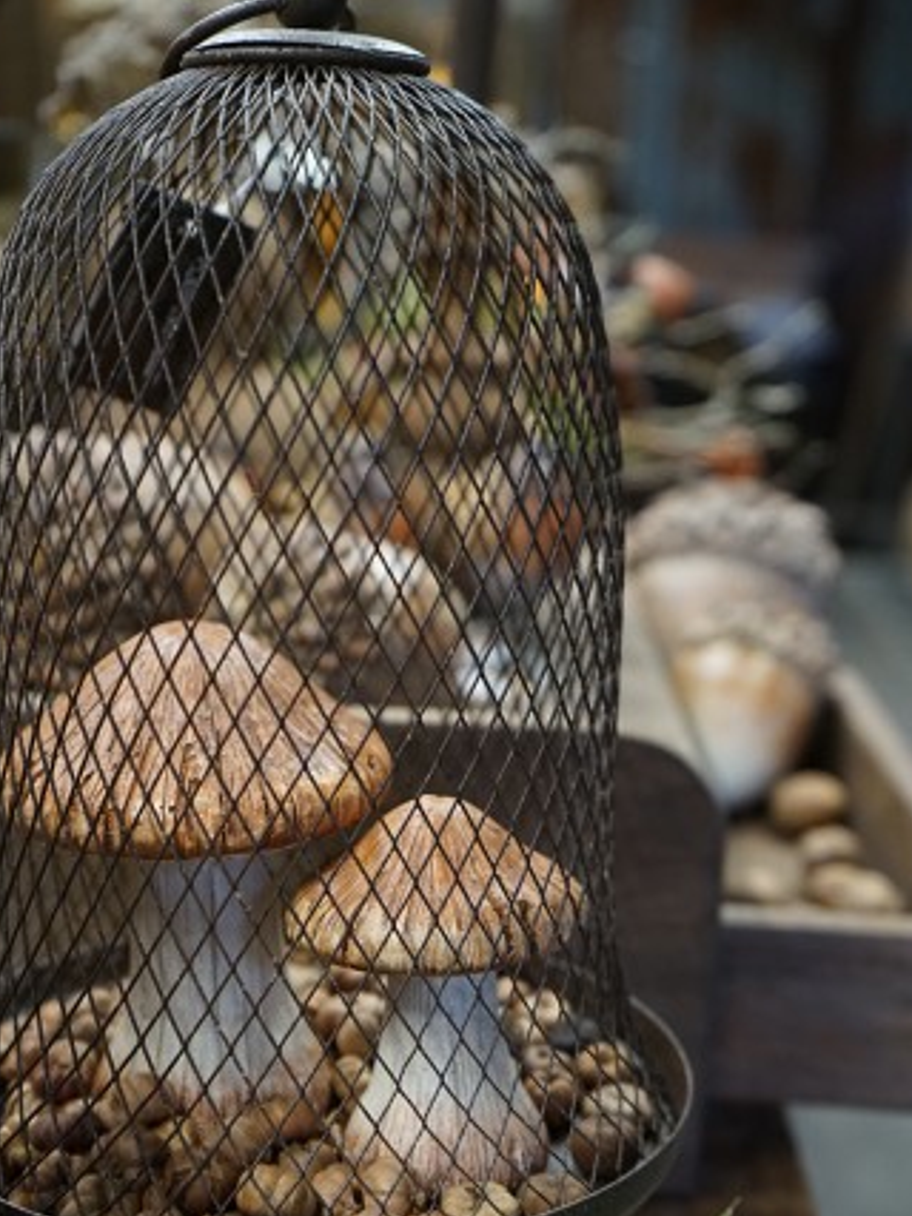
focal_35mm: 54
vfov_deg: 35.2
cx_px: 388
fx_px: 1898
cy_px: 806
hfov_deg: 27.0
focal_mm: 40
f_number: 4
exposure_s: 1/60
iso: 2000
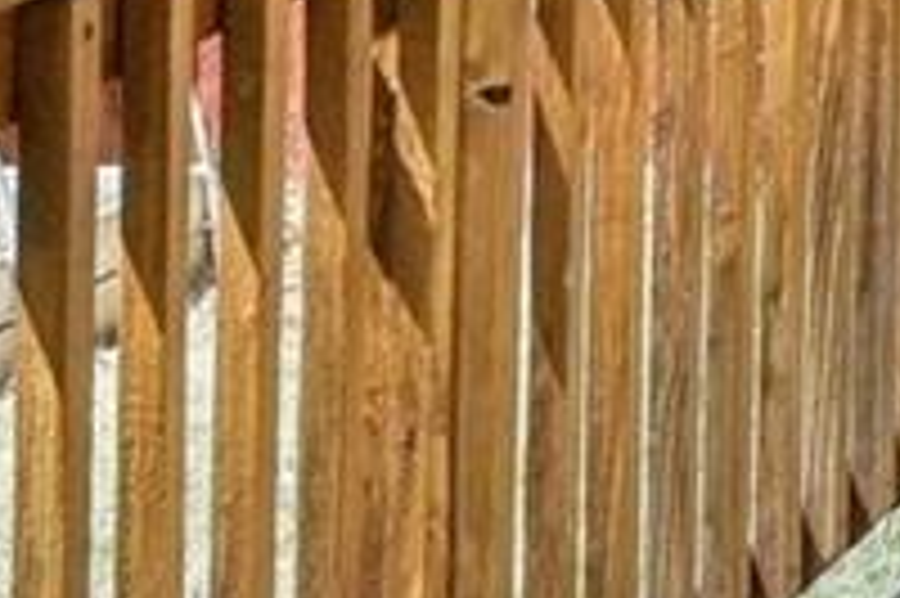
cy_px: -980
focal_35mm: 168
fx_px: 4196
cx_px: 2110
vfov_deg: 7.5
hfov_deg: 10.6
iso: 400
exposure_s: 1/500
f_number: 10
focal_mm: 21
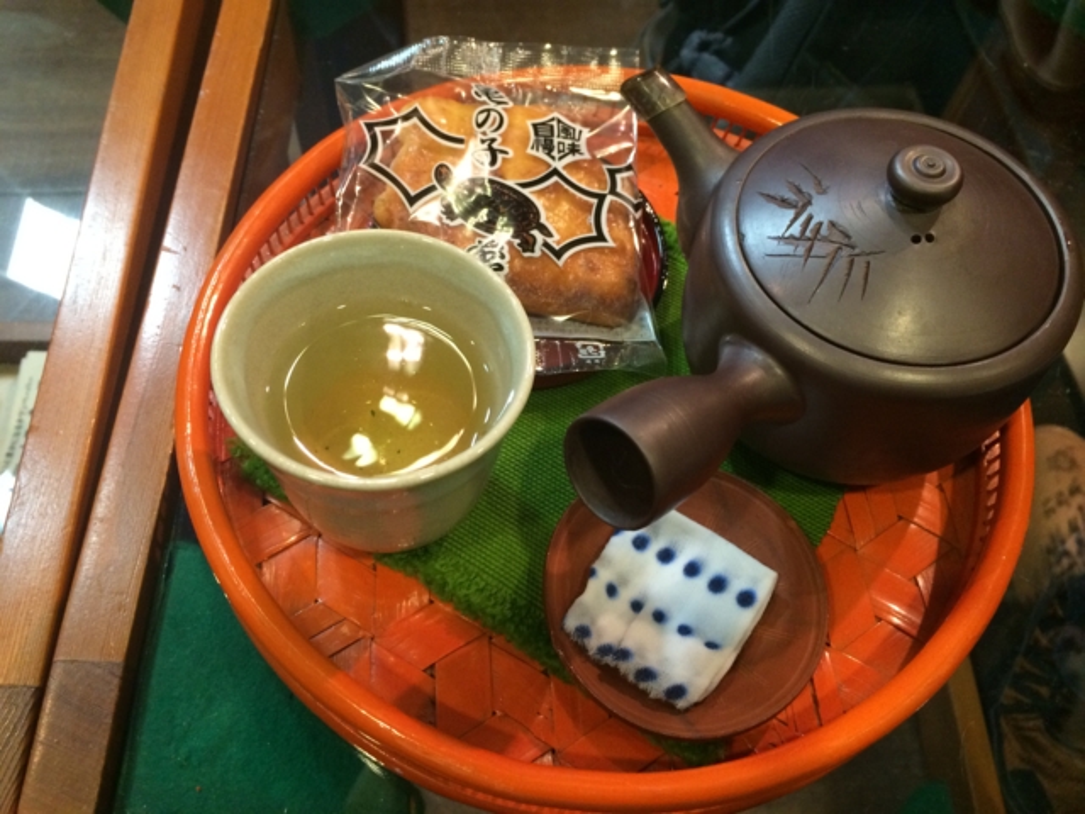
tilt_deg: -61.0
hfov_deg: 61.7
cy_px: 407
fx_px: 909
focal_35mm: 29
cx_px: 542
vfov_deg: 48.2
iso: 250
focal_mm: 4.15
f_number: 2.2
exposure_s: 1/30
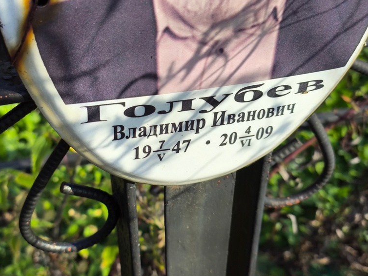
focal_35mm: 53
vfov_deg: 27.5
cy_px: 138
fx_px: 564
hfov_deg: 36.2
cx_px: 177
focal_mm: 4.71
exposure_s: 1/832
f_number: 1.7
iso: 50
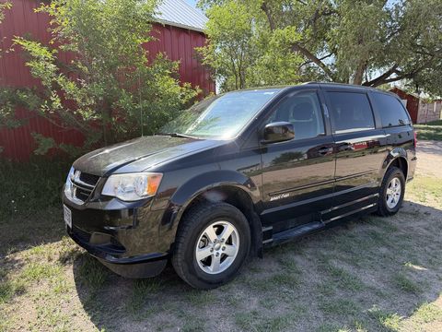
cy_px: 166
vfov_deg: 56.8
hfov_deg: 71.6
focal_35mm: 24
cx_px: 221
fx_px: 306
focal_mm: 6.76
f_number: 1.78
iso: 100
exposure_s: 1/1361
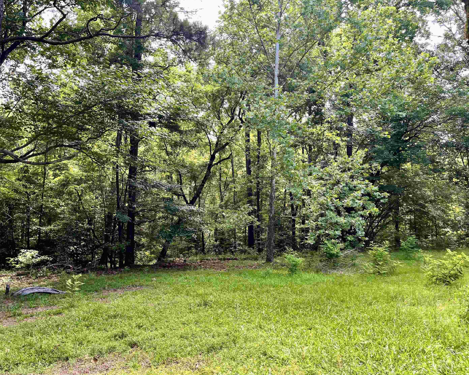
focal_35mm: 28
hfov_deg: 62.1
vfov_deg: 51.5
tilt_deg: +4.7
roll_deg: +0.2
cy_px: 193
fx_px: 389
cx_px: 213
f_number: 1.6
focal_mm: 5.1
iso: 40
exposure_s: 1/122
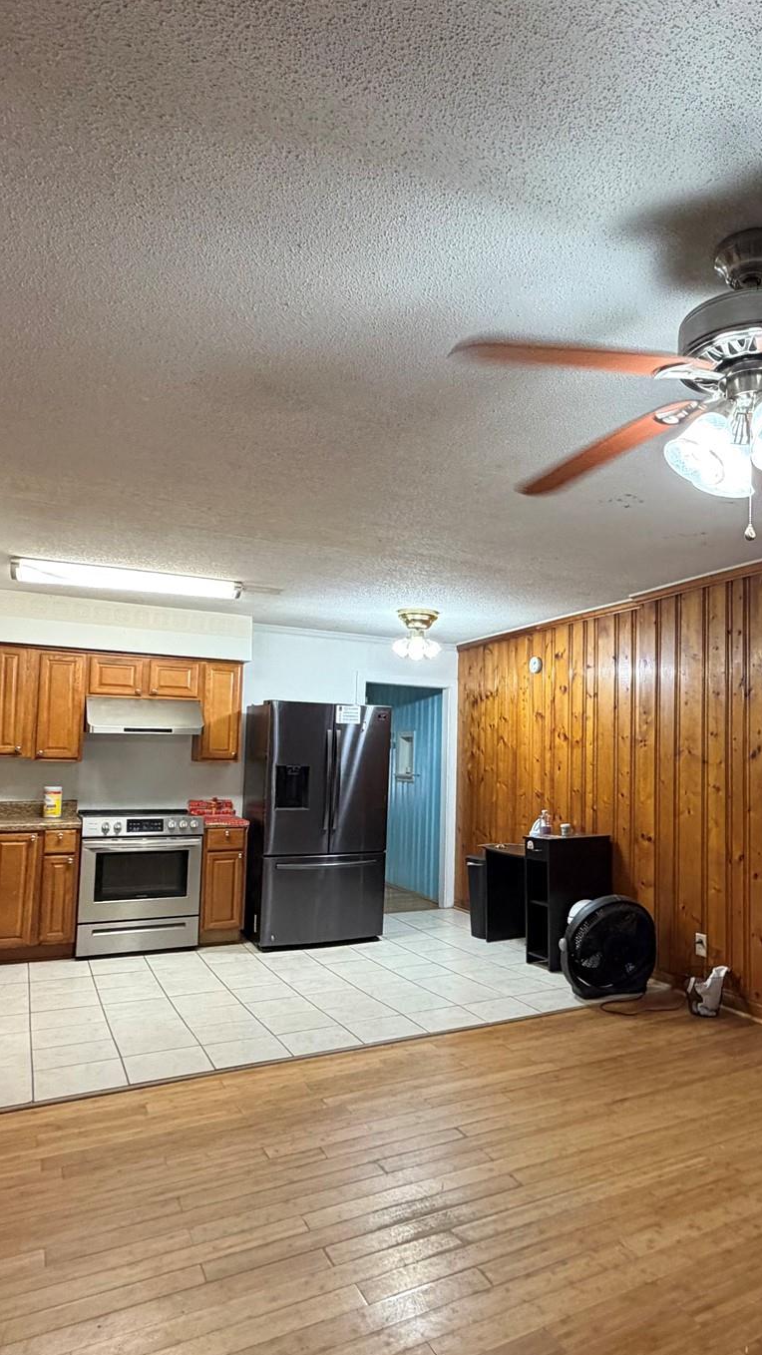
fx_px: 826
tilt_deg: +3.5
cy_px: 715
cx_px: 526
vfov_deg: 78.6
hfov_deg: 48.4
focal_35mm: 23
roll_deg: -0.5
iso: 250
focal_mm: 2.22
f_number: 2.2
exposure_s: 1/60
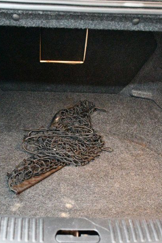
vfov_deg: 35.6
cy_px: 128
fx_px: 378
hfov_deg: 24.1
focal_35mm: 56
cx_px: 58
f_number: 3.8
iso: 12800
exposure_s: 1/50
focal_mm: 23
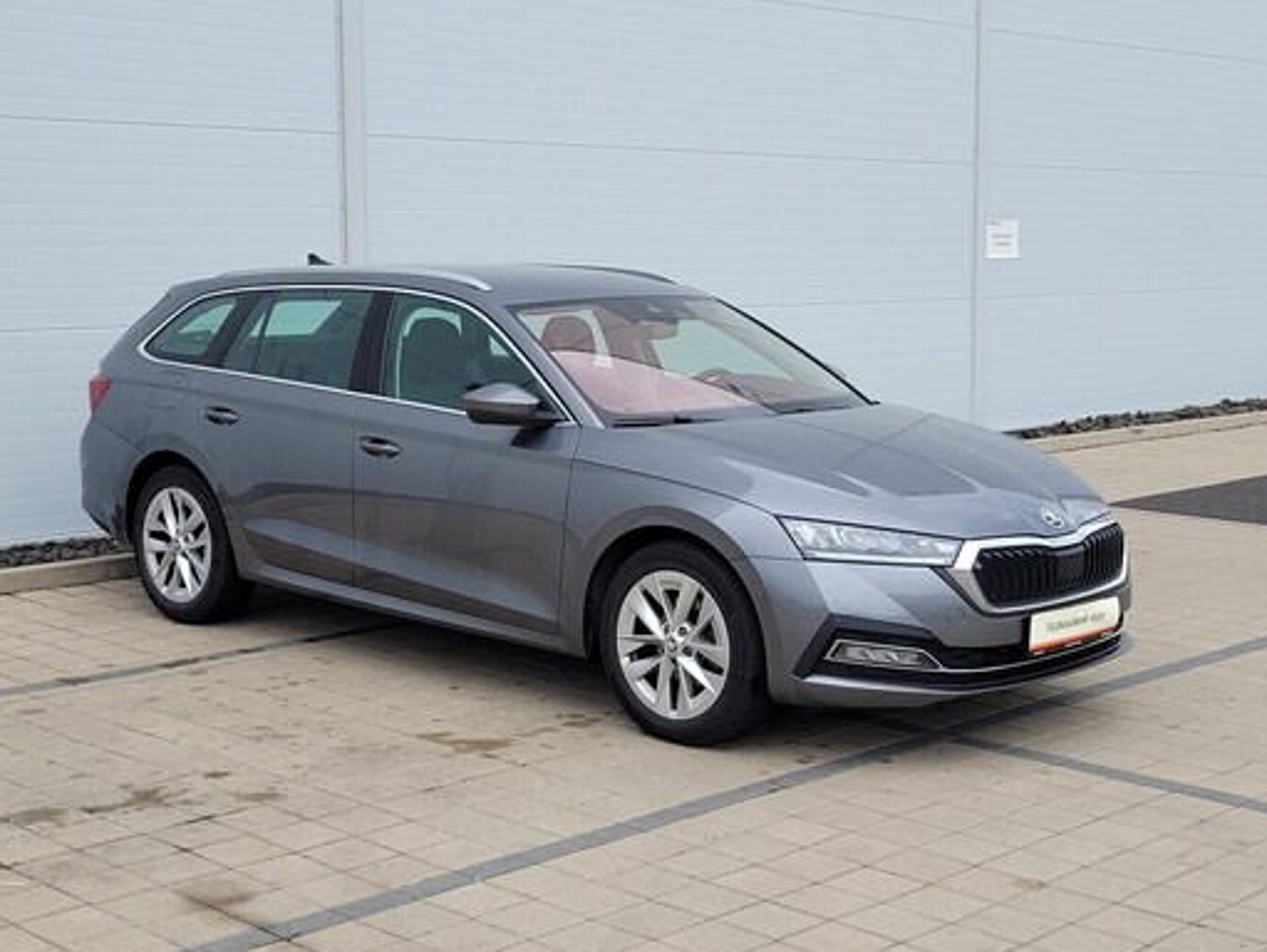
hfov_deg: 63.4
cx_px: 612
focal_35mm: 28
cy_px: 465
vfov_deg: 49.8
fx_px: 1026
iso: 40
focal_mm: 5.4
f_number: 1.8
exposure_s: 1/775
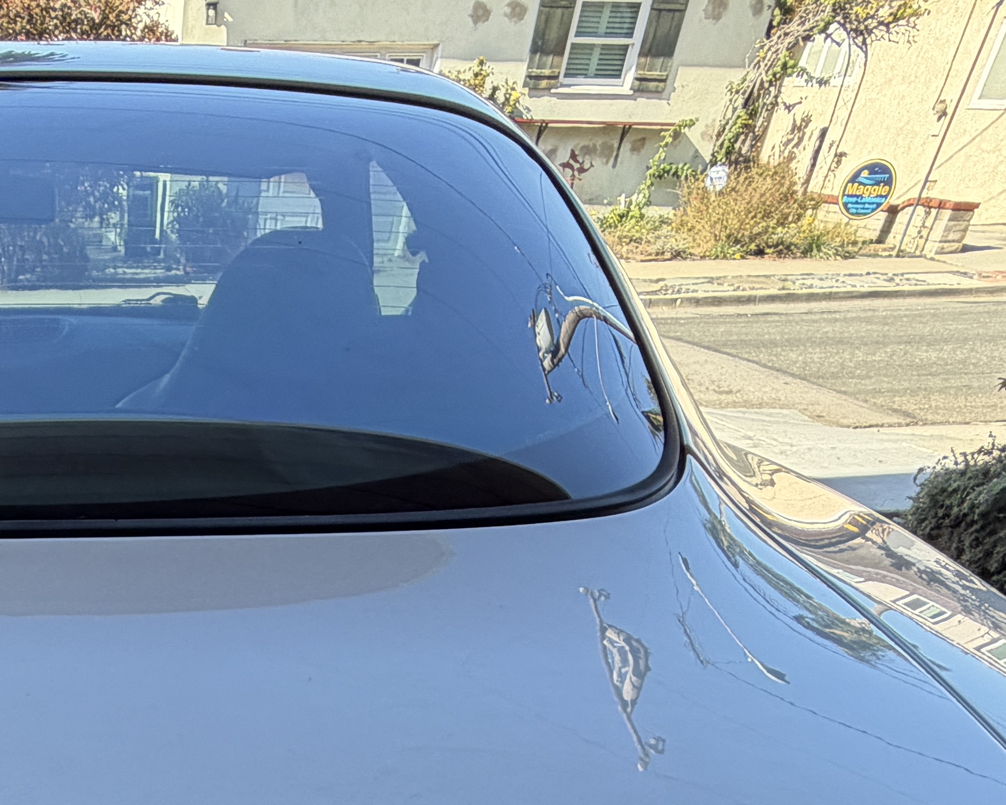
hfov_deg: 39.1
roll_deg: -1.0
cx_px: 19
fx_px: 1251
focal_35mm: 42
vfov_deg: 27.8
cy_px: 1117
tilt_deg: -39.1
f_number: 2.2
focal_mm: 2.22
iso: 40
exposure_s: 1/190
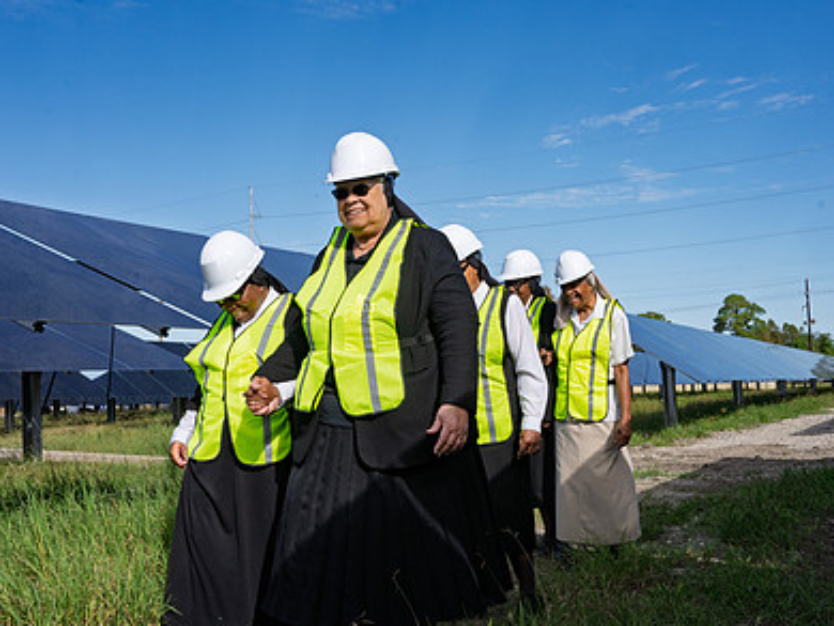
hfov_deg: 46.8
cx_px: 404
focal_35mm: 40
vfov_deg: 36.0
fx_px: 964
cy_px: 326
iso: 200
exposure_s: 1/500
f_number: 11
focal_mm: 28
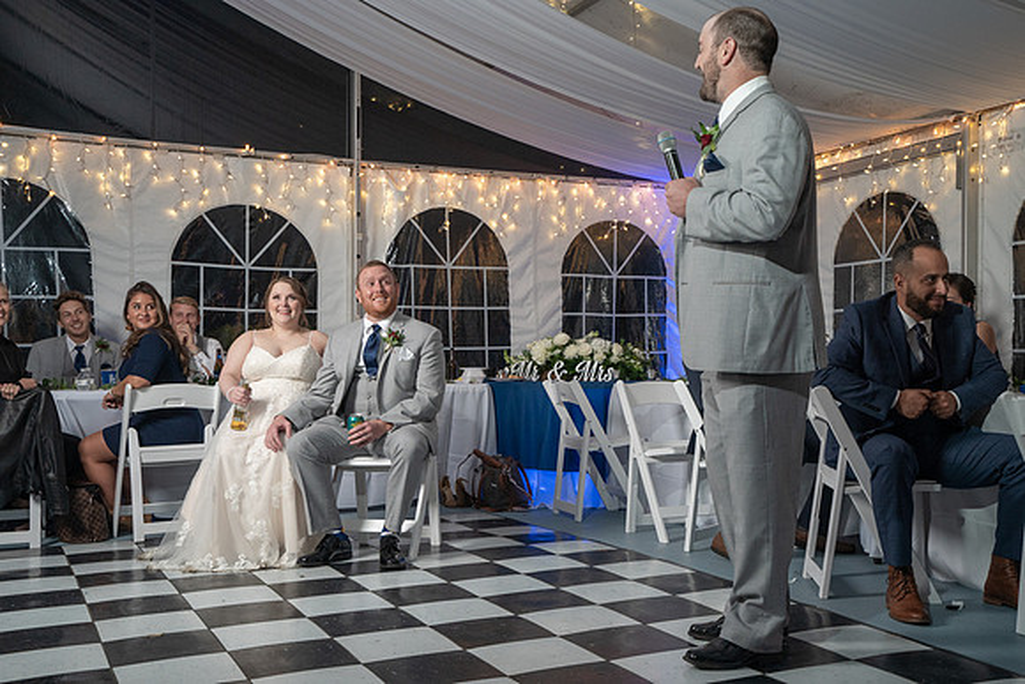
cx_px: 565
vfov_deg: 33.7
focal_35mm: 40
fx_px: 1129
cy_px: 367
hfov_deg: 48.7
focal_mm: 35
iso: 2000
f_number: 5.6
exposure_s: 1/250
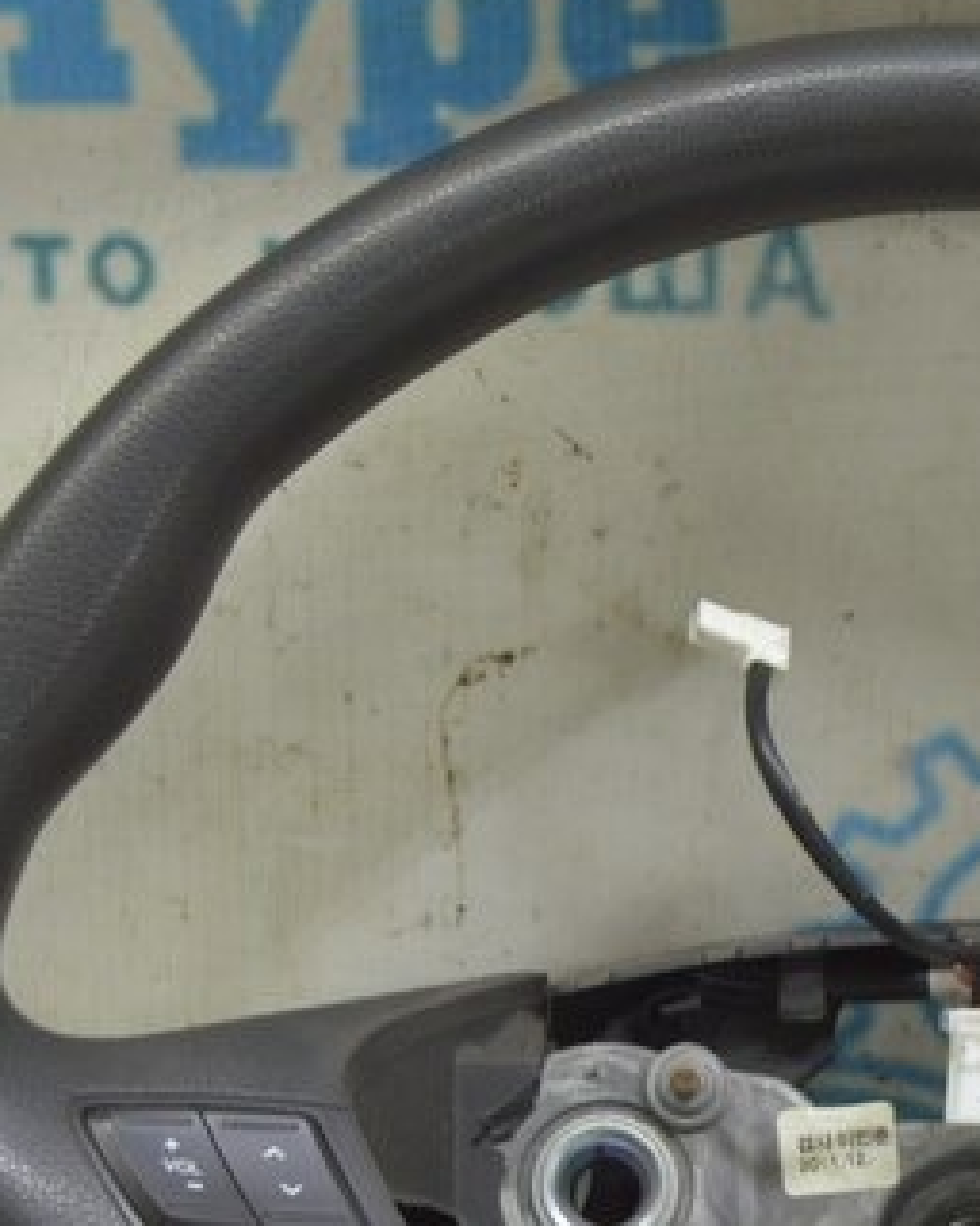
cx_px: 915
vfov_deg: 12.1
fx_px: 5710
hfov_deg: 9.8
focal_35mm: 158
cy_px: 1247
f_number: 5.6
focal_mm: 35
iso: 400
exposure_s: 1/20
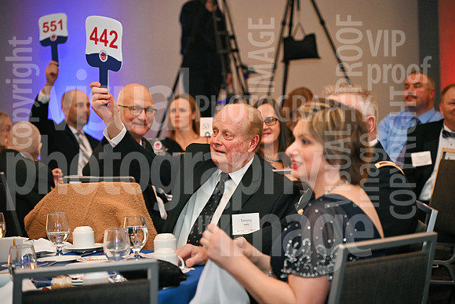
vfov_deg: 11.9
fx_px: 1454
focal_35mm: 115
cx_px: 228
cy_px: 152
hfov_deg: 17.8
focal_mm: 115
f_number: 4
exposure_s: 1/100
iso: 5600
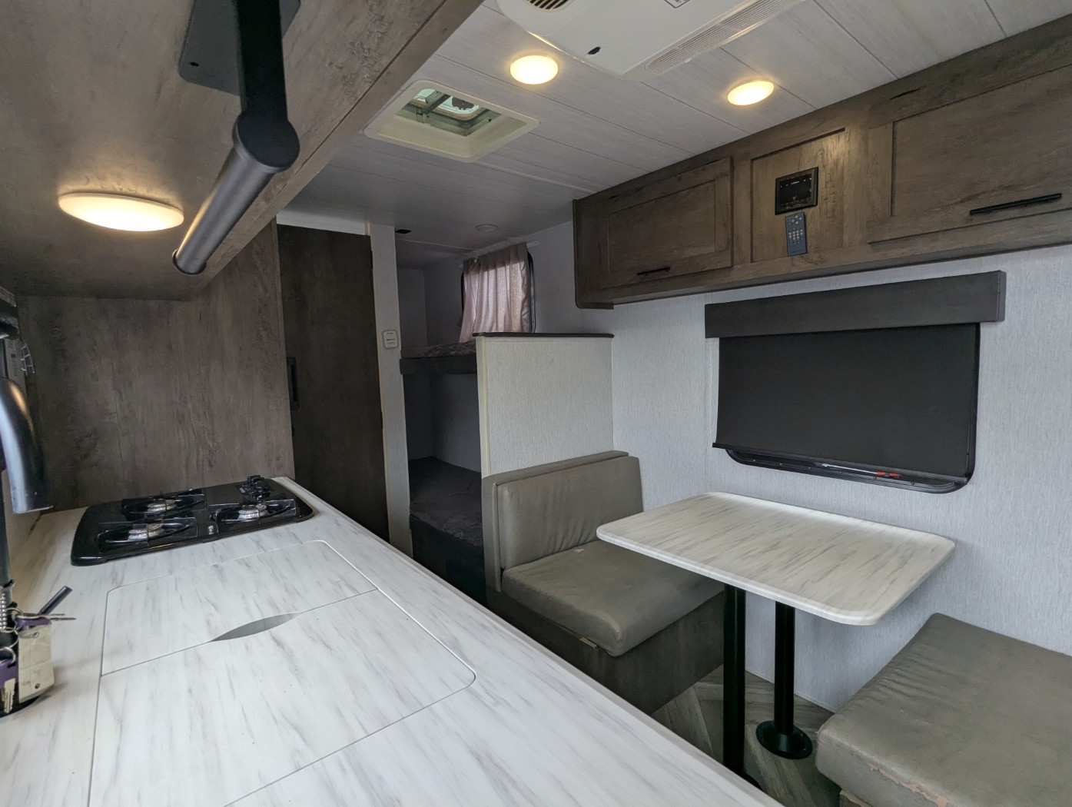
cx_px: 536
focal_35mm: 16
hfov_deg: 94.4
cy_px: 404
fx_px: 496
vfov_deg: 78.2
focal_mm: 2.35
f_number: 2.2
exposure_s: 1/236
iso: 51
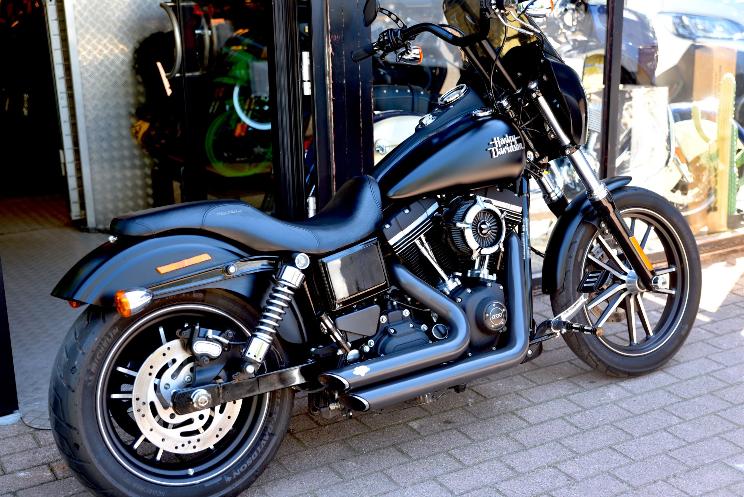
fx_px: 1034
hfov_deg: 39.6
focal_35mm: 50
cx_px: 372
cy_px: 248
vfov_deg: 27.0
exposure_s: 1/60
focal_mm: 50
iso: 100
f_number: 2.8
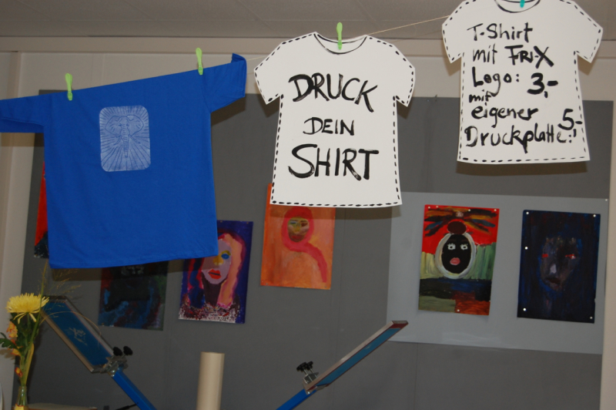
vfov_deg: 21.5
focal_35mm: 63
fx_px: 1077
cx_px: 308
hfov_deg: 31.9
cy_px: 205
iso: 400
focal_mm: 42
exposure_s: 1/60
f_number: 5.3
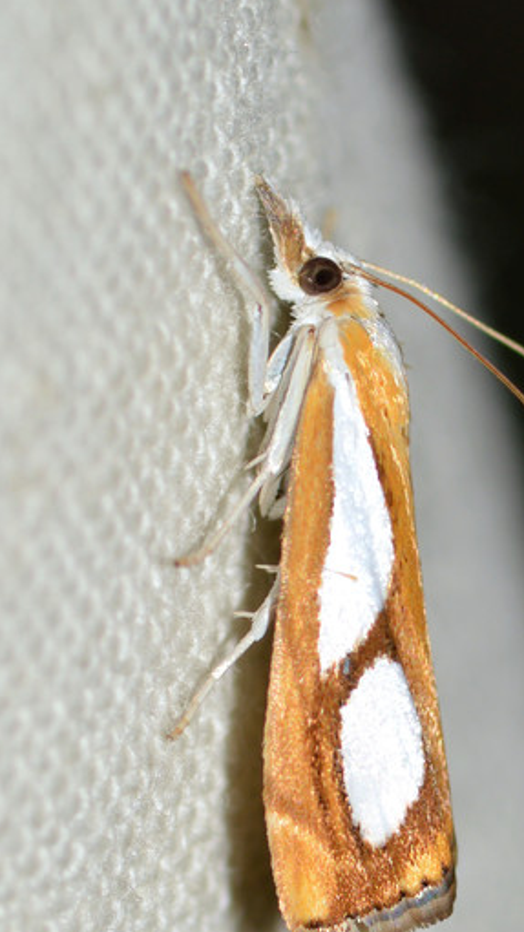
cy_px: 579
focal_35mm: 197
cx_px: 374
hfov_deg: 6.2
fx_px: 4865
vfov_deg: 10.9
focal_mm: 100
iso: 100
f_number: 13
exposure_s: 1/200
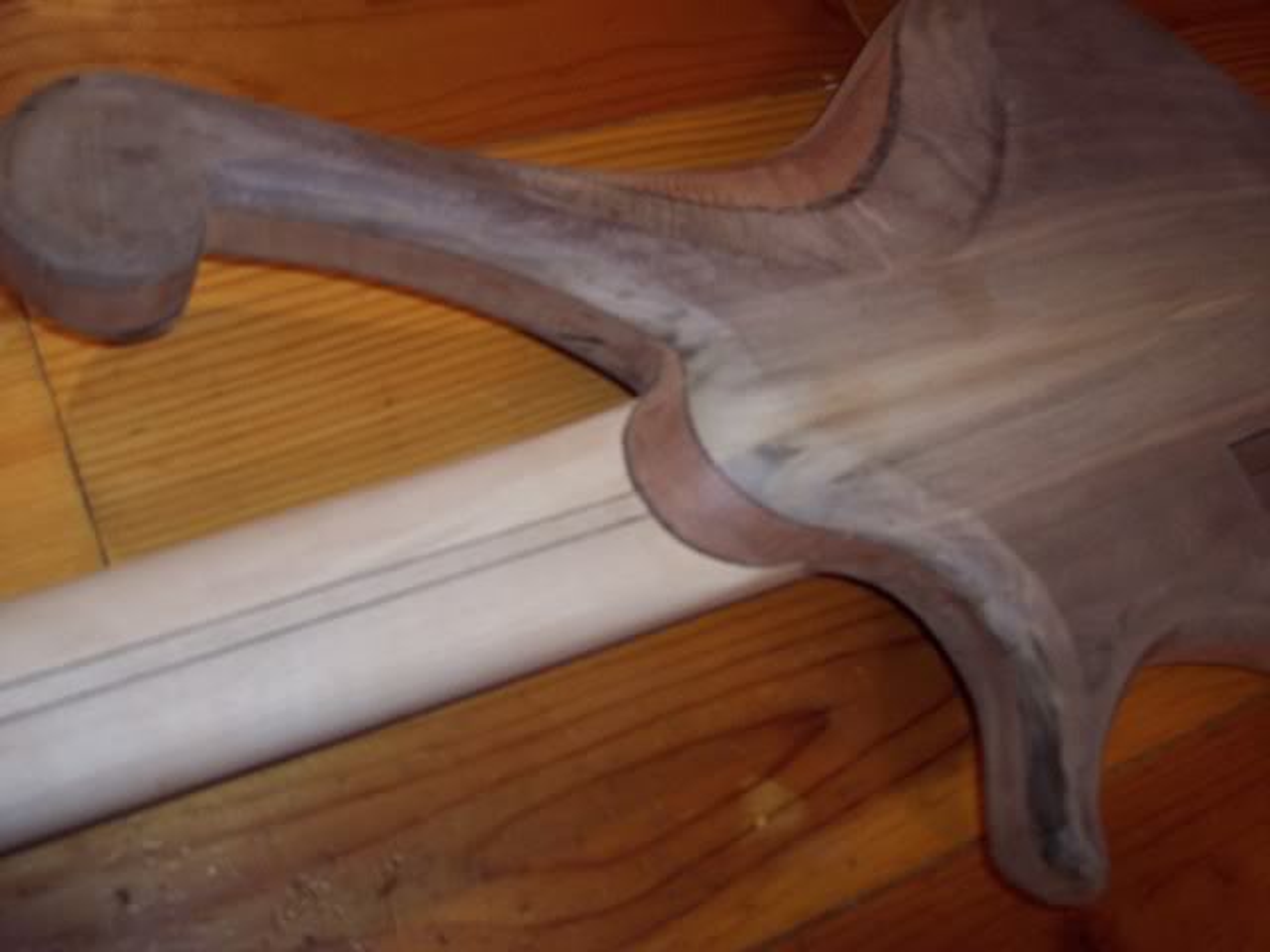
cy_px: 476
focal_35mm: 38
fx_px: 1394
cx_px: 635
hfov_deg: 49.0
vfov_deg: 37.7
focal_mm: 8
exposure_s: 1/30
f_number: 2.8
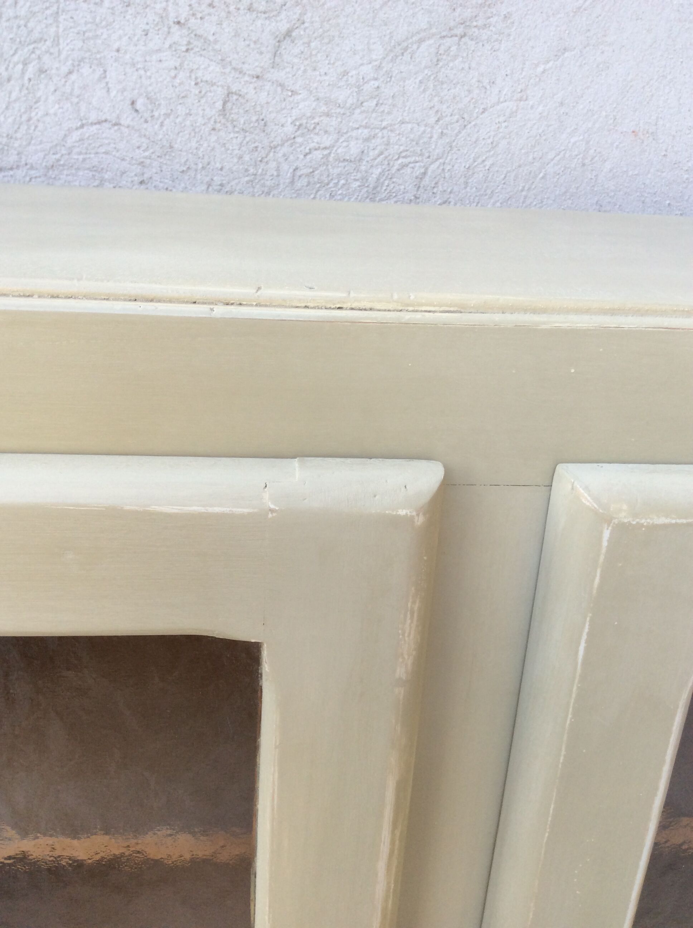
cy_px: 464
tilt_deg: -21.7
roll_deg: -4.3
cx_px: 346
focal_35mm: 32
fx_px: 856
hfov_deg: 44.1
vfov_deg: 56.9
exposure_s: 1/129
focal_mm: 3.3
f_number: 2.4
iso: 32
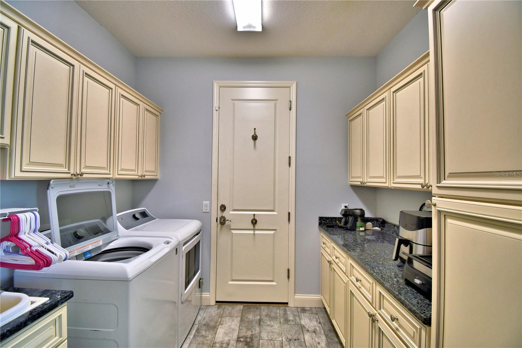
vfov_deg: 77.3
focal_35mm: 15
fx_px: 217
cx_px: 261
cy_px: 174
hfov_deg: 100.4
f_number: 4.5
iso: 400
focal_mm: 10
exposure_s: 1/100
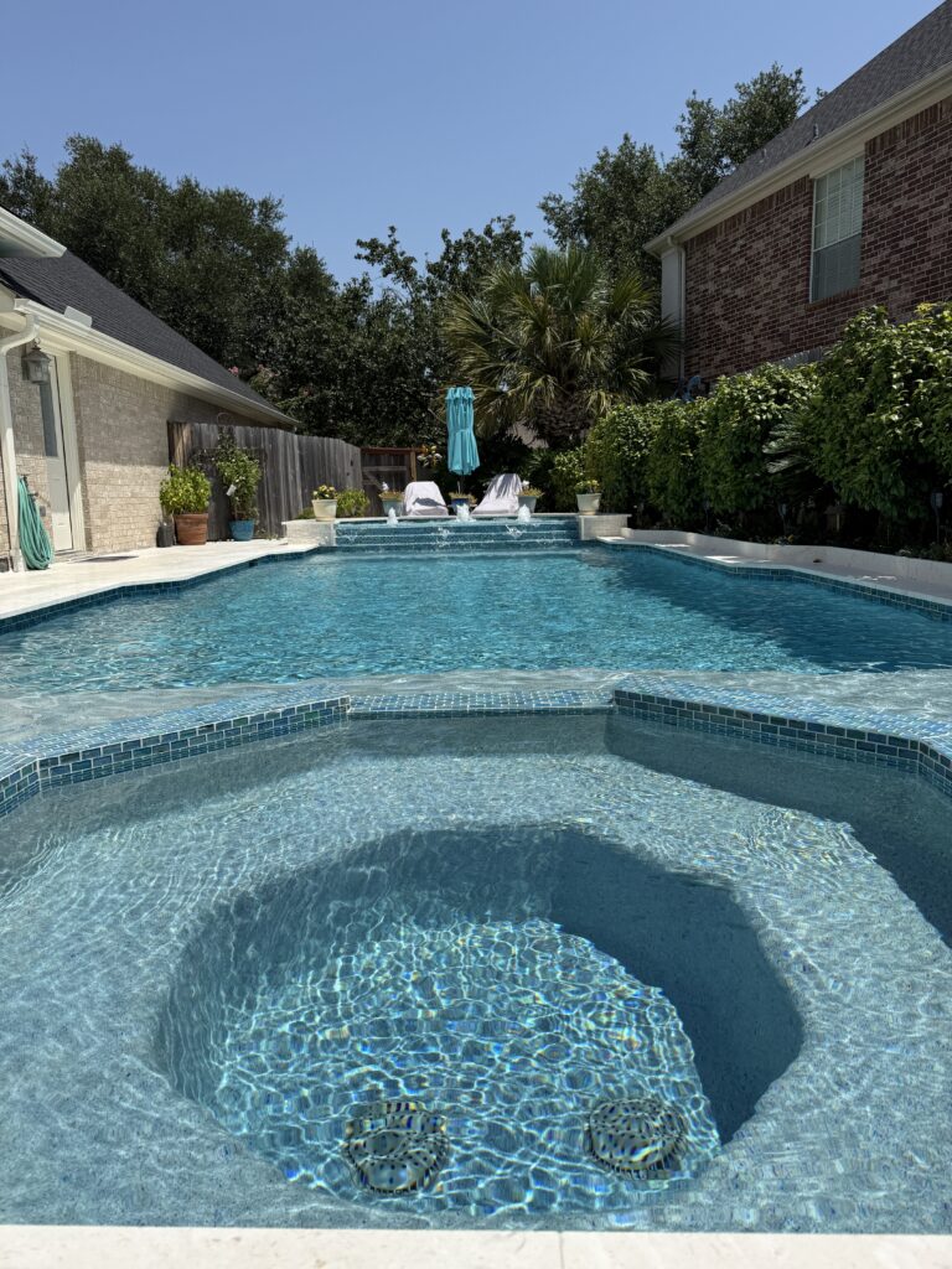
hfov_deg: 56.8
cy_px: 634
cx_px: 476
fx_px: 880
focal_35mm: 24
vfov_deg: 71.6
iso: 80
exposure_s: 1/8130
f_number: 1.78
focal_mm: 6.76
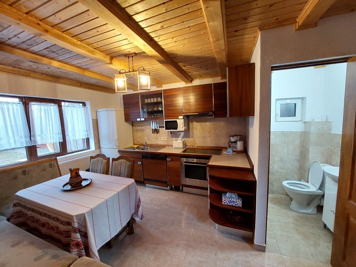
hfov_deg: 106.2
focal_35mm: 13
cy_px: 134
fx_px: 134
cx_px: 178
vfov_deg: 89.9
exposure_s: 1/50
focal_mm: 1.74
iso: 250
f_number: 2.2
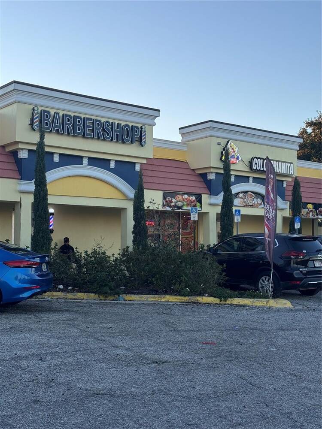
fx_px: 595
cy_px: 214
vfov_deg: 39.7
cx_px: 161
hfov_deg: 30.3
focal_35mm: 48
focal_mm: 6.76
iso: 64
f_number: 1.78
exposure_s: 1/1027
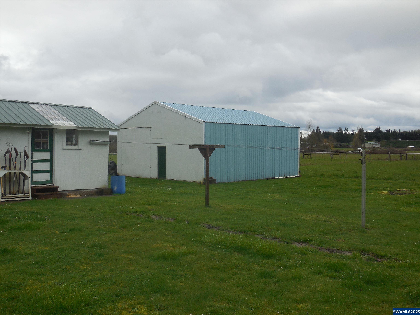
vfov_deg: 41.8
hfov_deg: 54.0
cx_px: 210
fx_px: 413
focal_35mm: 34
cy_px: 158
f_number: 3.4
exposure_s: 1/1600
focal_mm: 6.1
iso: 125
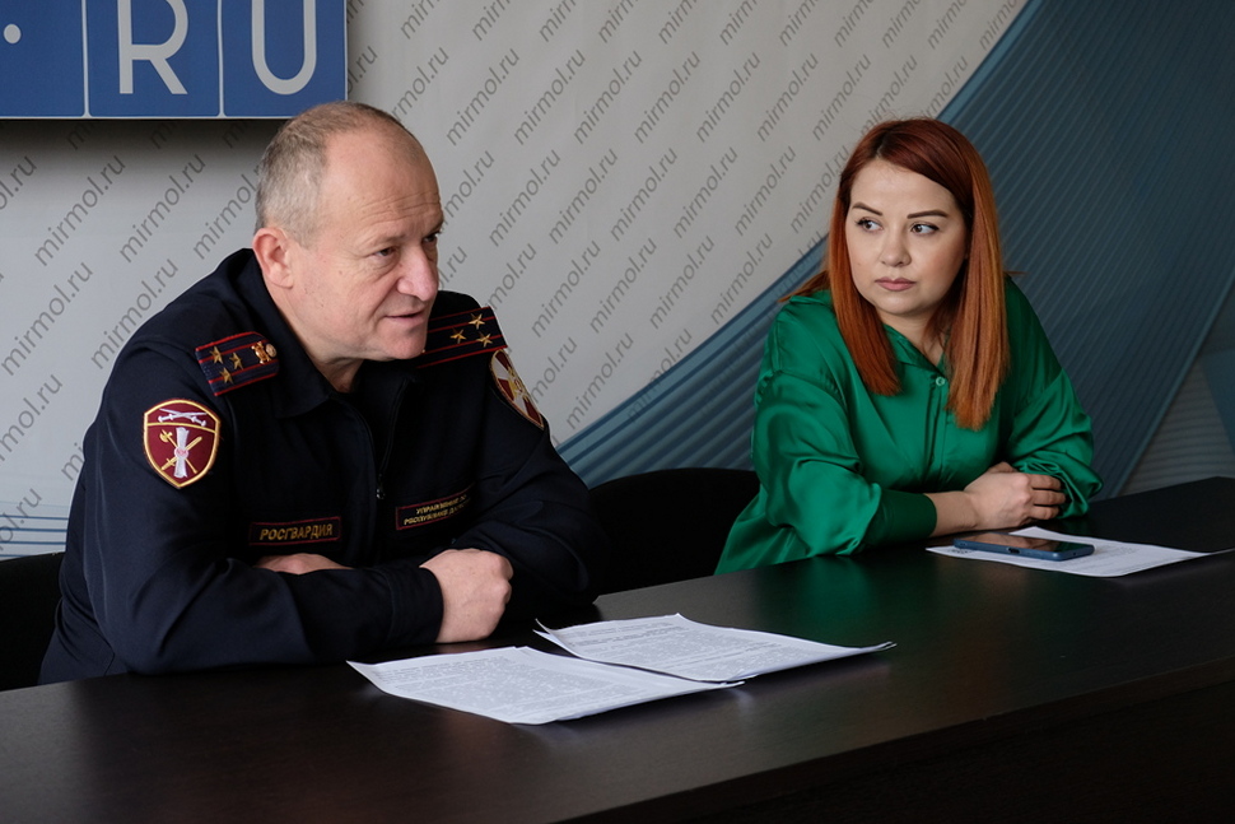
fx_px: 2607
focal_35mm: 76
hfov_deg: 26.6
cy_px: 412
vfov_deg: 18.0
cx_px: 618
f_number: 4
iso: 640
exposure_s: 1/60
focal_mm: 50.5
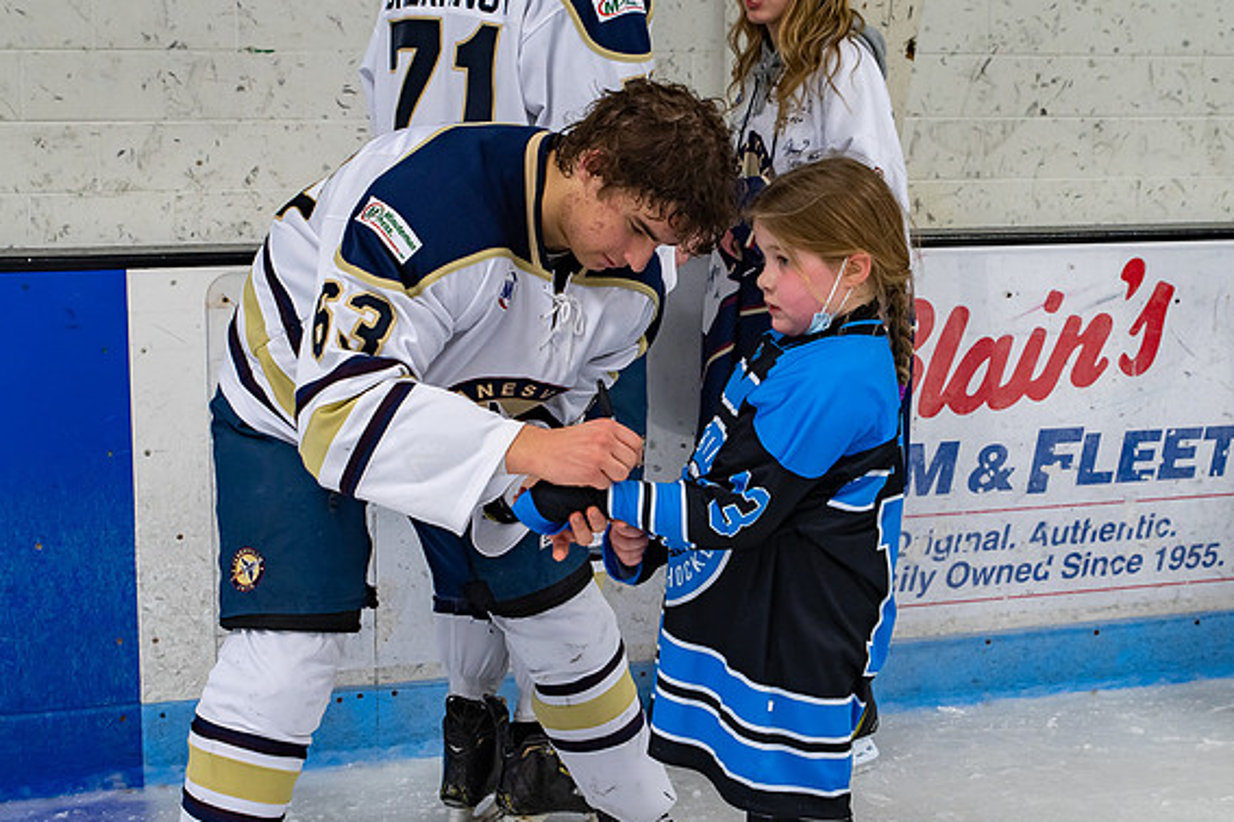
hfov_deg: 32.9
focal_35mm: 61
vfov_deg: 22.3
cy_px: 420
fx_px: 2091
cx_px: 626
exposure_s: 1/250
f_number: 4.5
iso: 400
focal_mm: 36
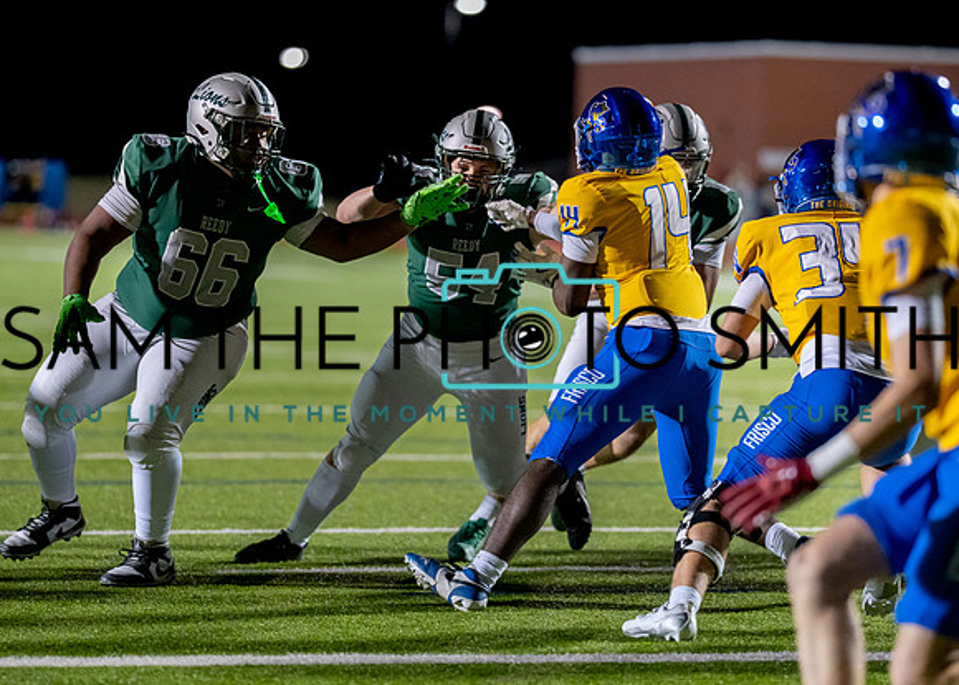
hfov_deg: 10.4
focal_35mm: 193
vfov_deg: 7.4
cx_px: 566
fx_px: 5263
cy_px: 315
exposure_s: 1/1250
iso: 1600
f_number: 1.8
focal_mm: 135
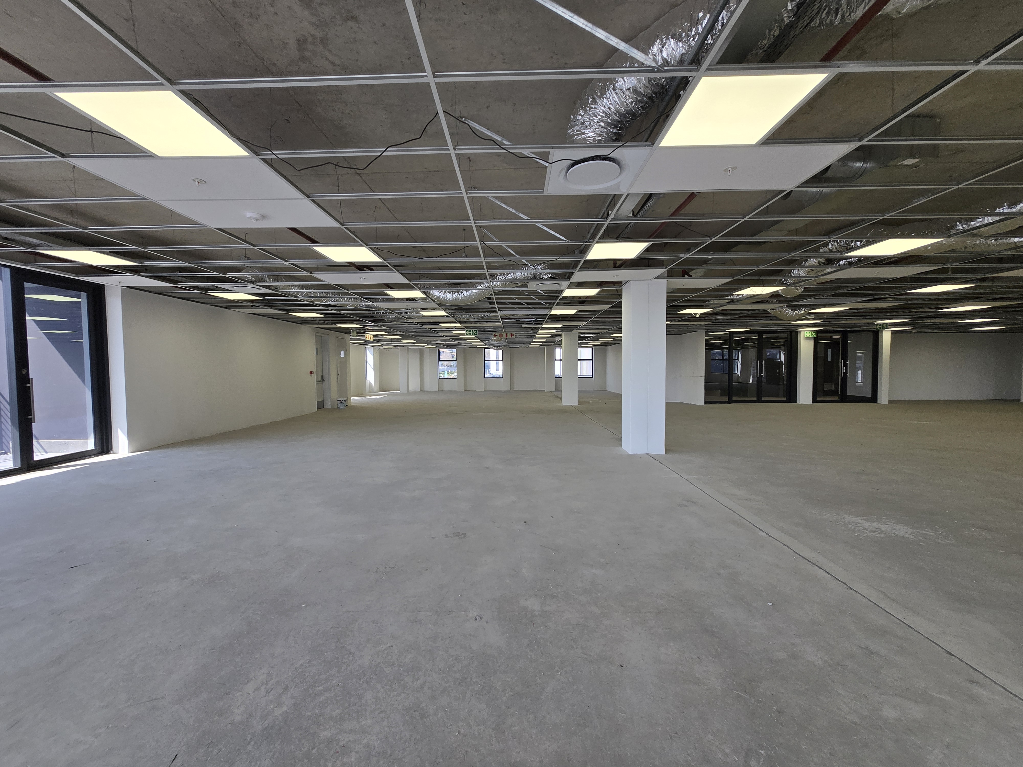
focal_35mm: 13
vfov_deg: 89.9
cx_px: 512
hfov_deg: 106.2
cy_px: 384
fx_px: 384
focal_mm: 1.7
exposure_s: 1/136
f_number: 2.2
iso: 25
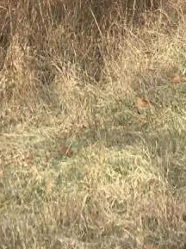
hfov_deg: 7.3
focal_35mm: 201
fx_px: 1443
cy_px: -386
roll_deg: +0.1
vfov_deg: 8.8
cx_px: 0
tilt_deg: +1.6
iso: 25
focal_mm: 4.15
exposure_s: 1/999
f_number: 2.2
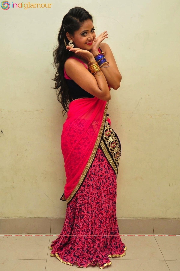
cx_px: 90
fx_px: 338
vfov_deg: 43.6
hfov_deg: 29.8
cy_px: 136
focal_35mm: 45
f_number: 7.1
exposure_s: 1/125
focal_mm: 30
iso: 1600
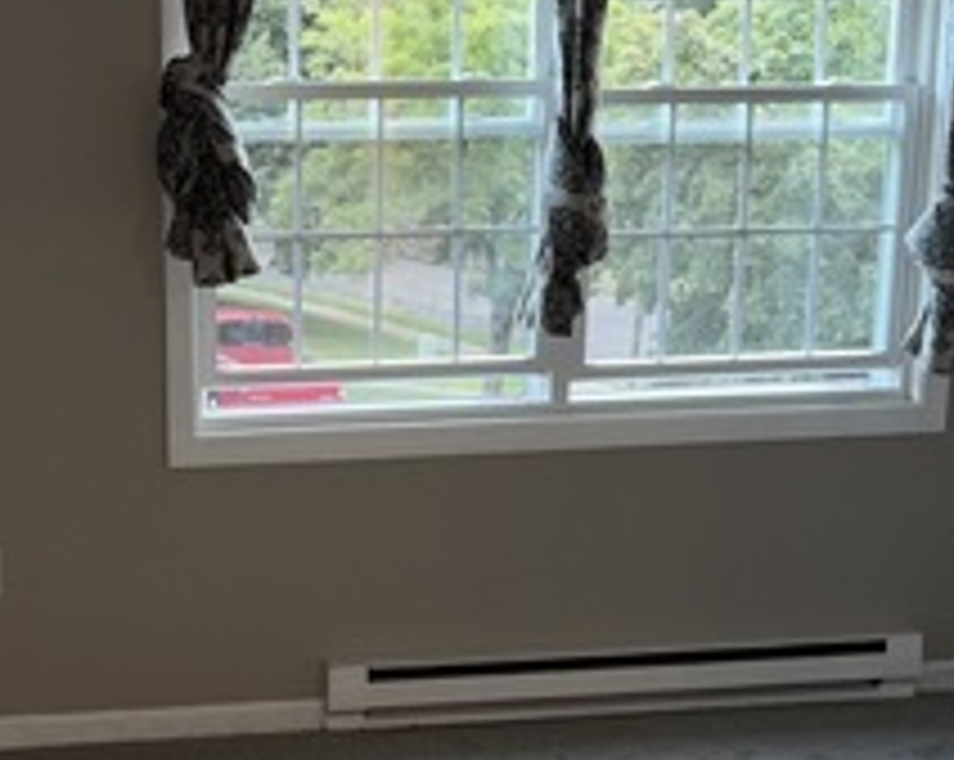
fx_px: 2256
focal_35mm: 80
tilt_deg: -17.0
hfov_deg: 23.7
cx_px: 254
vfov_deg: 18.7
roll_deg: +0.8
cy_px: 751
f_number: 1.6
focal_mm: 5.96
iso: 80
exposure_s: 1/14
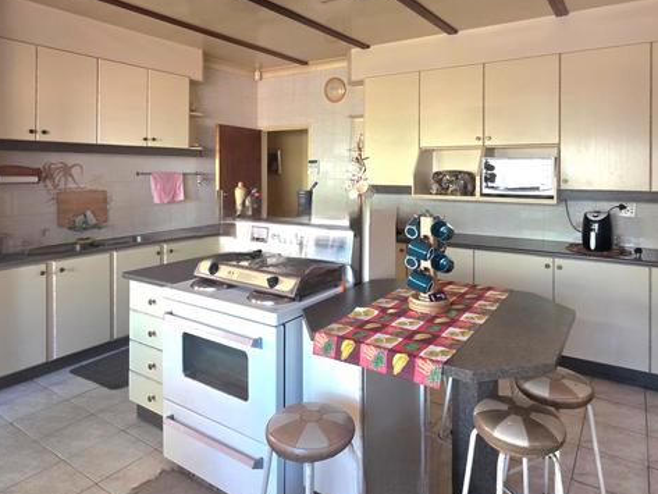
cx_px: 352
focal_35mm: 22
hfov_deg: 76.3
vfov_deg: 60.0
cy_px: 175
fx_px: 418
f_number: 1.9
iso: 320
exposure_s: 1/50.3
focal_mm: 2.2
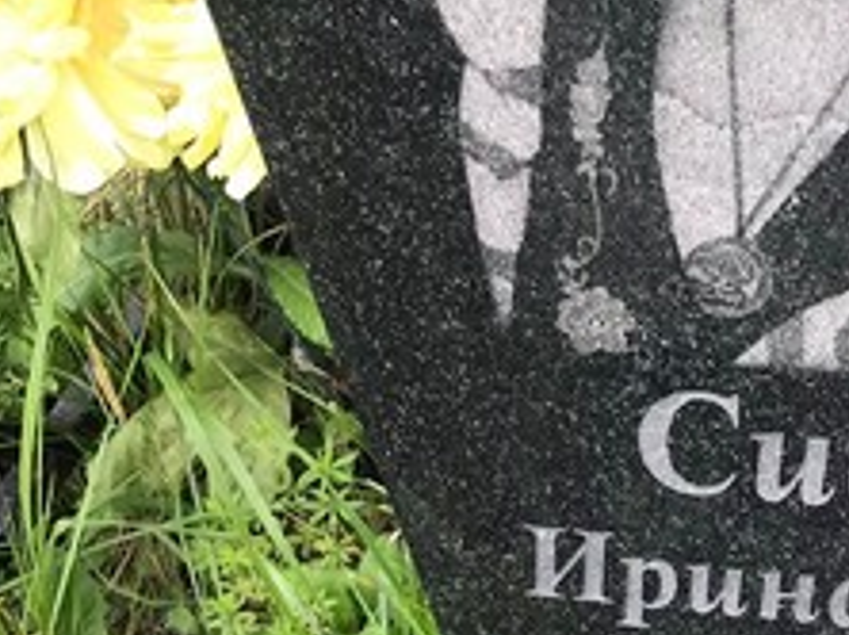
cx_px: 945
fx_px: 2474
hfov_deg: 18.7
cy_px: 681
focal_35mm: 101
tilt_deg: -47.6
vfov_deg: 14.3
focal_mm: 3.99
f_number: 1.8
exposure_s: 1/187
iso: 20
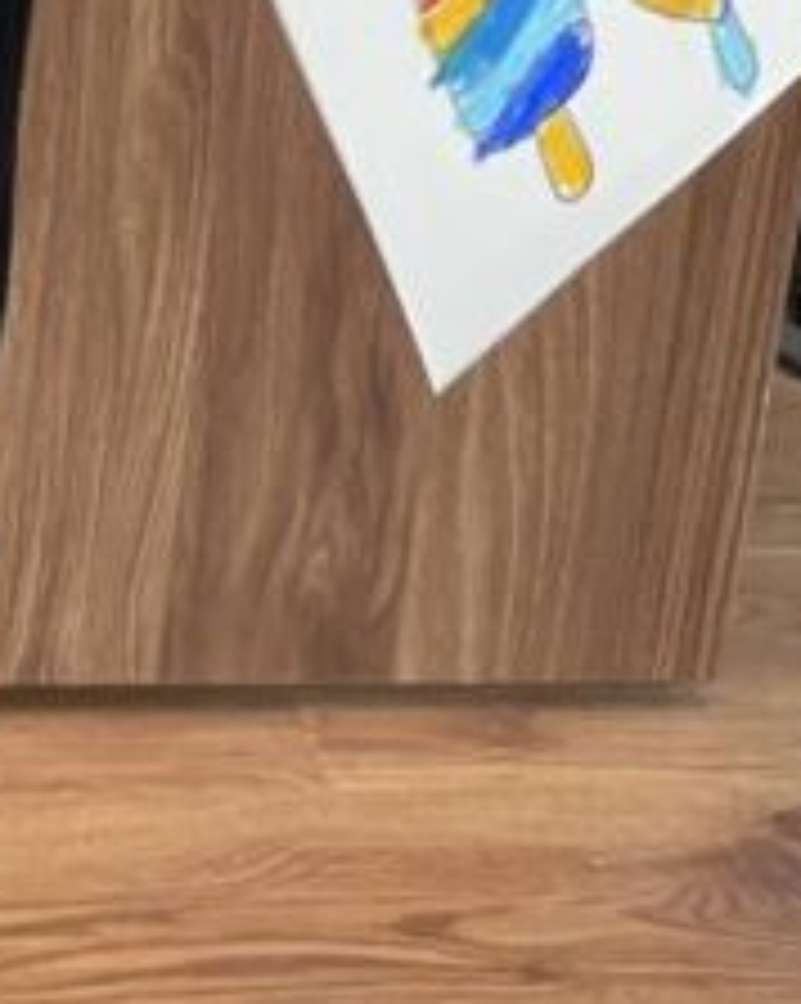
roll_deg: -3.2
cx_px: -468
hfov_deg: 12.7
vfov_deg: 14.1
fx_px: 3383
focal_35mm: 114
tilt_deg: -15.5
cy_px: -1009
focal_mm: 4.2
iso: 64
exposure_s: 1/50
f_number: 1.6
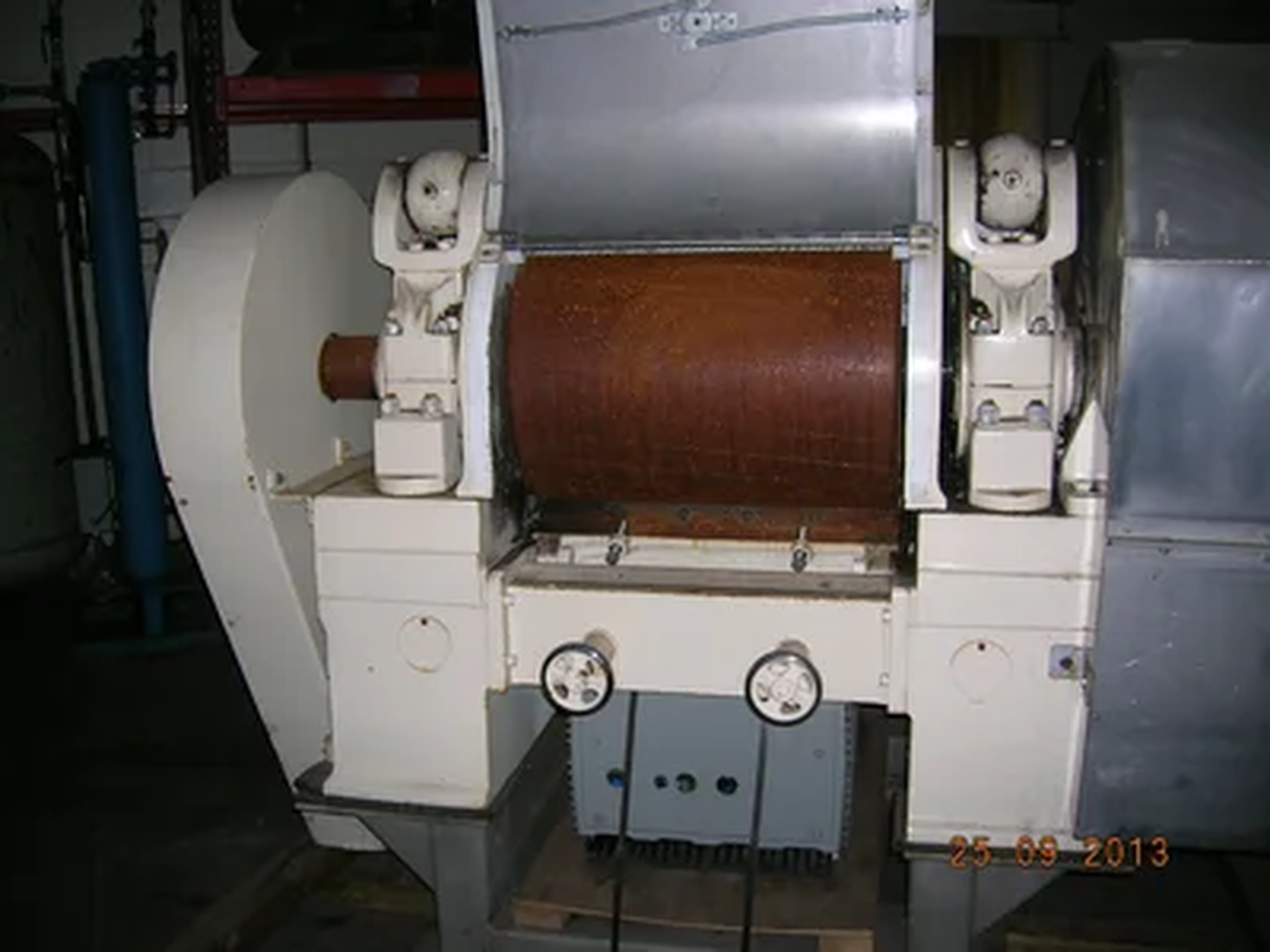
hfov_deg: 54.0
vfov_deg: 41.8
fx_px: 1247
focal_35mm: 34
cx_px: 635
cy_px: 476
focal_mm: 5.7
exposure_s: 1/60.1
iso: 60
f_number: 2.9
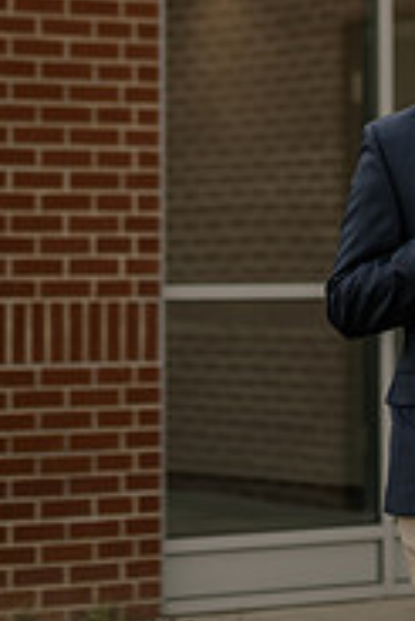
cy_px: 27
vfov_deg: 11.1
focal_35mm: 183
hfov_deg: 7.5
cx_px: 408
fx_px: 3158
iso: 100
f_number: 1.4
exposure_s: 1/500
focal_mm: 50
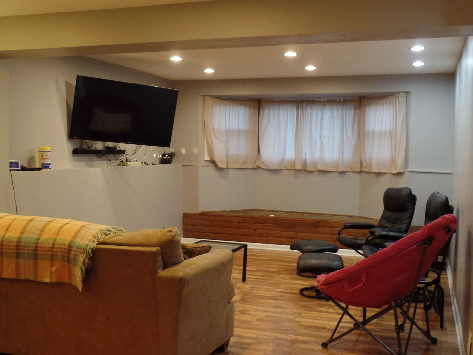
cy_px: 178
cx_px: 236
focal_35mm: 42
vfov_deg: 34.3
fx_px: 574
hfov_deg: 44.8
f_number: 3.2
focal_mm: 7.5
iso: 400
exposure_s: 1/20
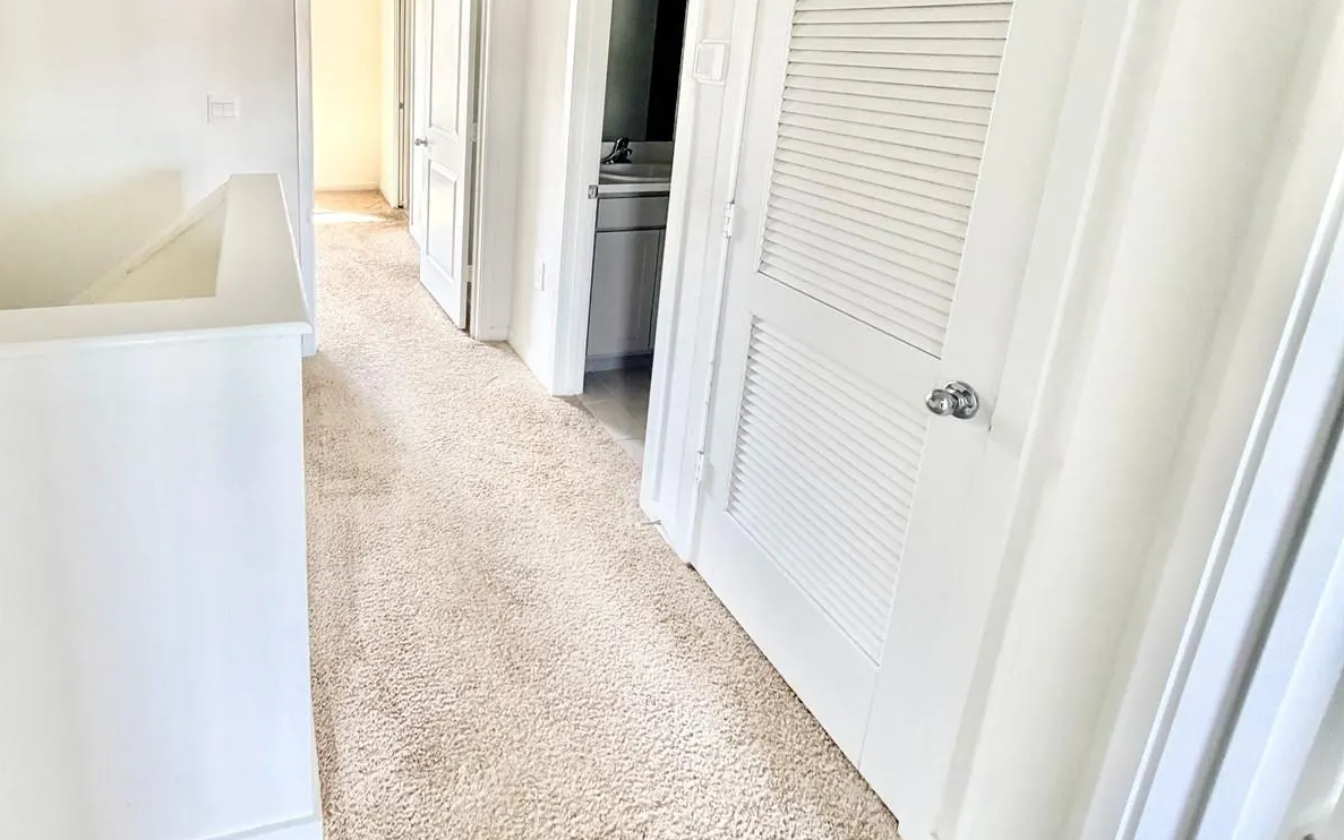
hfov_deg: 82.0
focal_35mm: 20
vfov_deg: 56.9
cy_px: 217
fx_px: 733
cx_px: 442
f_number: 2.2
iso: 320
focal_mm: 2.22
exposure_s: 1/68
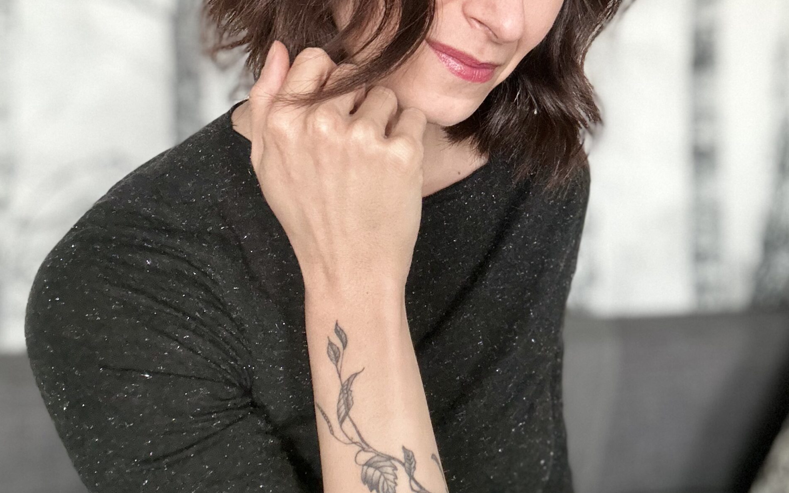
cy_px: 45
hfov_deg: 46.2
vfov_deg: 28.6
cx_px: 399
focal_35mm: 43
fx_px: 925
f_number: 1.9
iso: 400
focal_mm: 2.69
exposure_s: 1/34
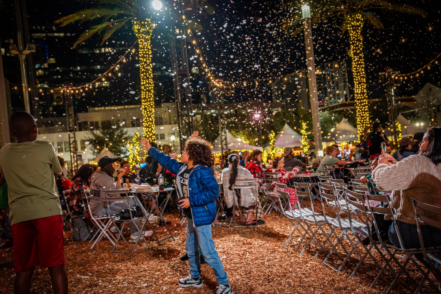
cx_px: 220
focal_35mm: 42
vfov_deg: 32.2
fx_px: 510
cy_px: 147
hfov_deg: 46.8
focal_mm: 41.6
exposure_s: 1/60
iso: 1000
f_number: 3.5
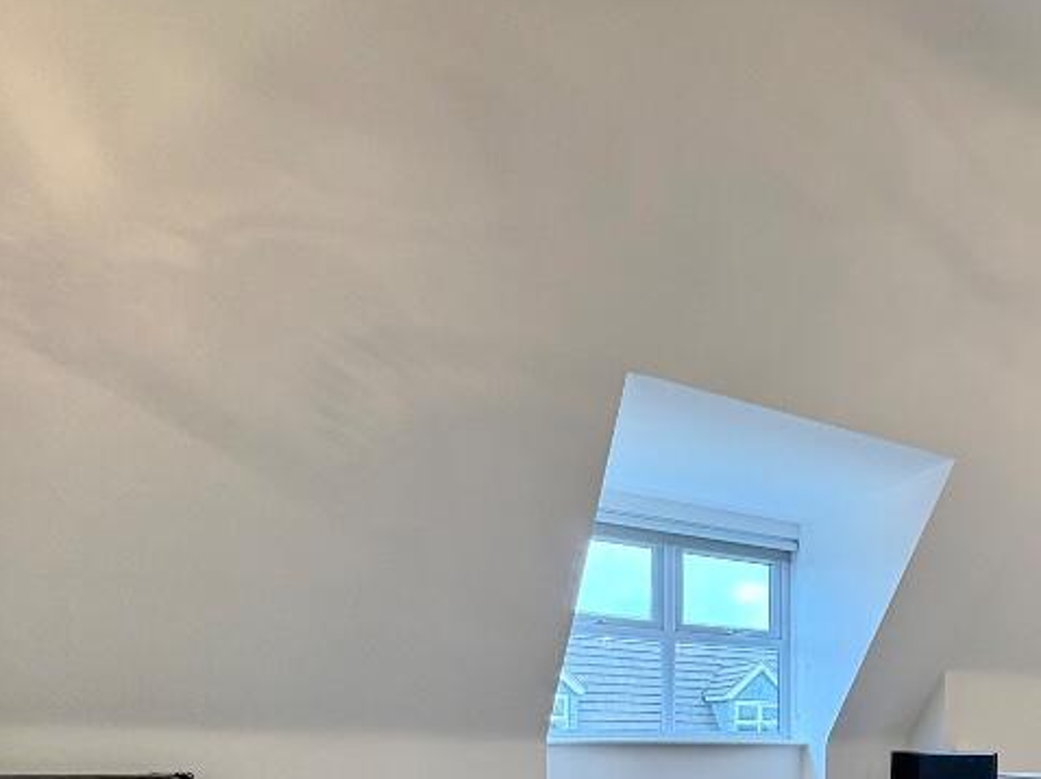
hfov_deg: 47.8
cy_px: 744
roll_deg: -0.5
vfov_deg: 41.8
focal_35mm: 30
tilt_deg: +1.1
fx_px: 902
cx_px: 1076
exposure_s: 1/100
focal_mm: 2.22
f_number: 2.2
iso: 400
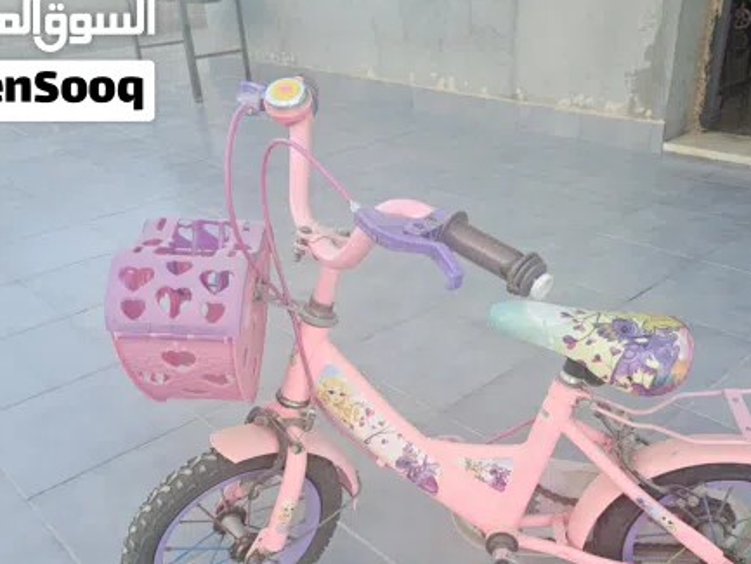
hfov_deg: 53.8
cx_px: 416
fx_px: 738
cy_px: 371
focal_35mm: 34
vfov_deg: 41.3
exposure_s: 1/190
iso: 64
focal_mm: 6.3
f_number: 1.7
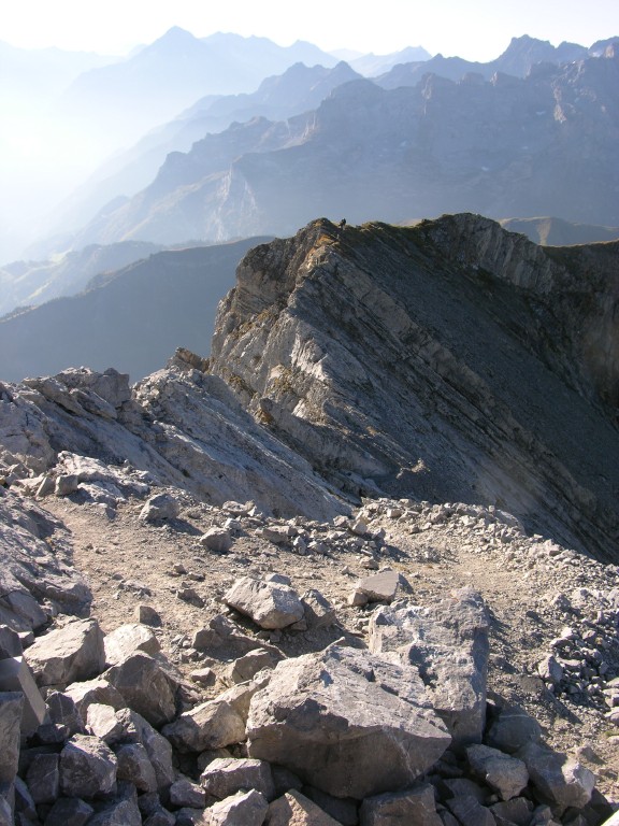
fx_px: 834
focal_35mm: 35
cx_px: 310
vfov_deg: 52.6
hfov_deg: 40.7
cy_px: 413
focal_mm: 8.9
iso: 50
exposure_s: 1/146
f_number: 5
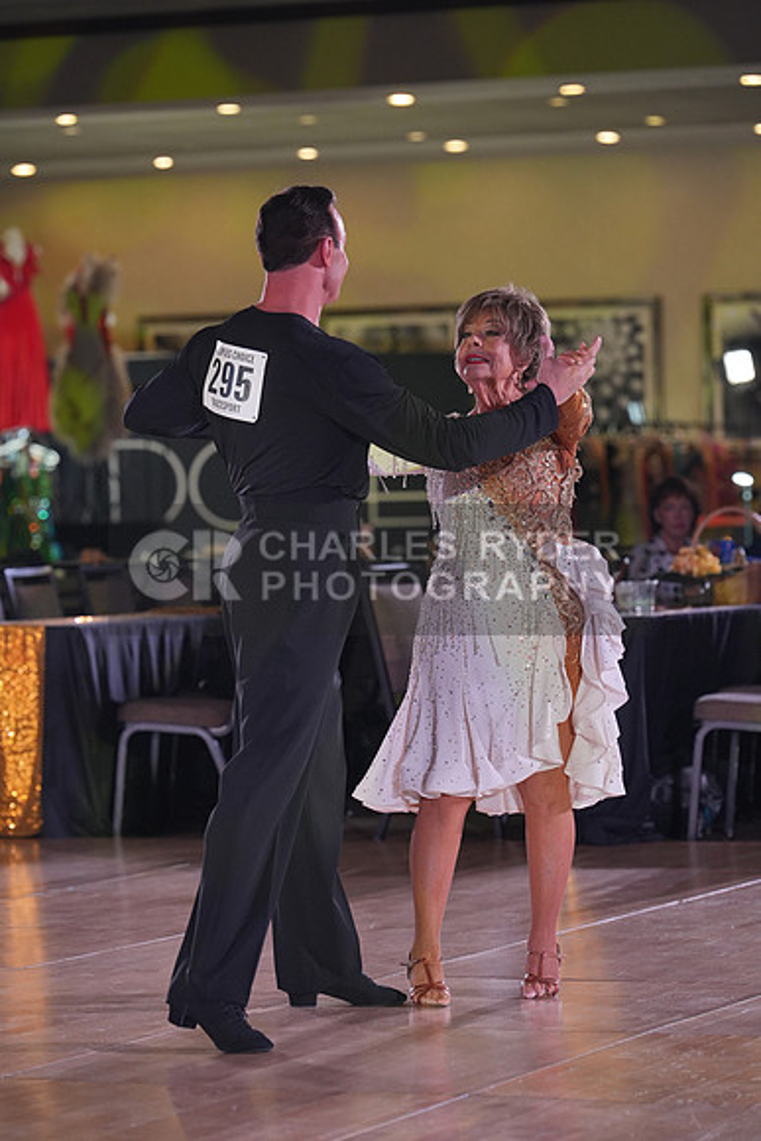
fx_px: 4531
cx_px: 380
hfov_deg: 9.6
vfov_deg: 14.3
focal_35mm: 143
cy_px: 570
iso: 1250
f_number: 4
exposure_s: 1/400
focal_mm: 143
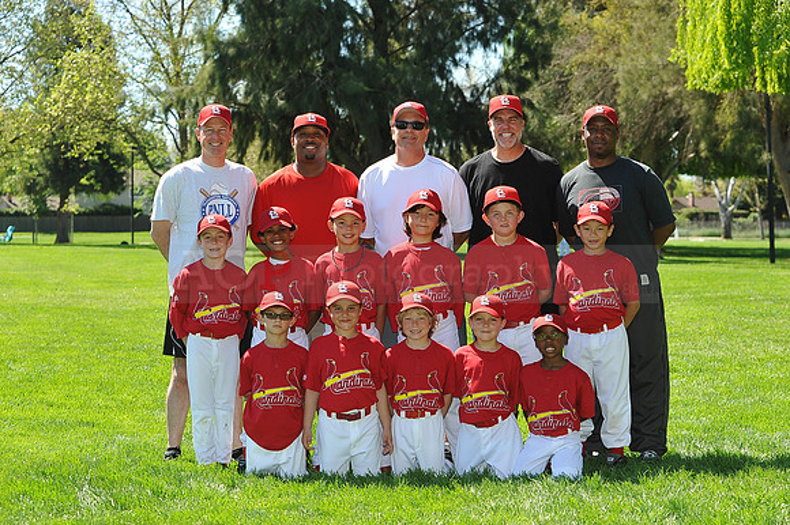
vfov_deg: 17.0
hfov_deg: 25.4
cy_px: 262
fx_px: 1754
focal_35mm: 80
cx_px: 395
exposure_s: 1/320
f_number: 6.3
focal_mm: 80
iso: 200
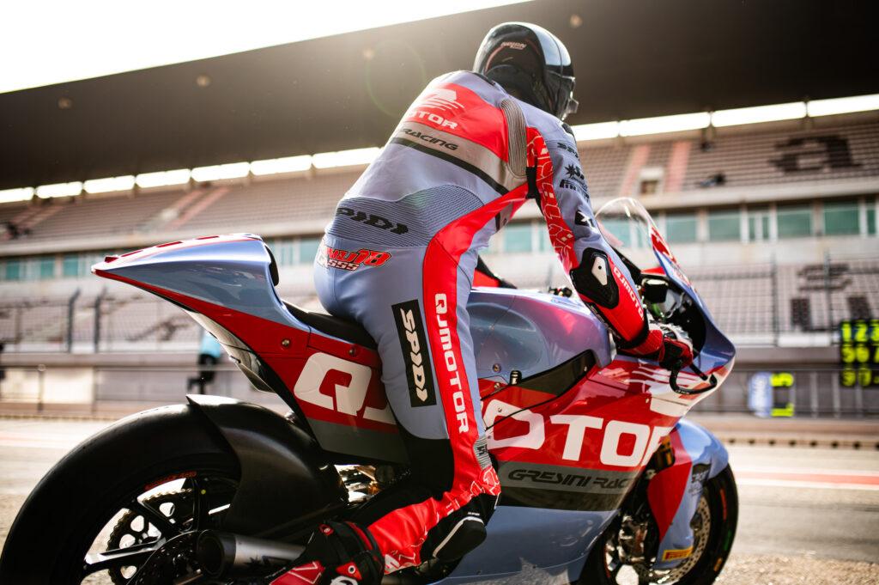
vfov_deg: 37.8
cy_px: 292
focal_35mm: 35
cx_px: 440
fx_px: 854
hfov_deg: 54.5
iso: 320
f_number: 2
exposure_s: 1/2000
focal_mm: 35
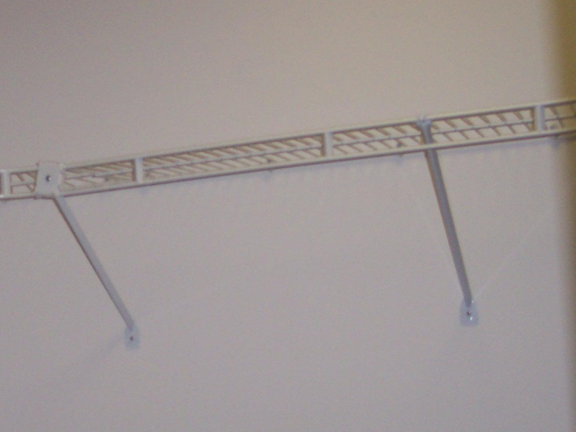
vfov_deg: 19.3
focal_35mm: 75
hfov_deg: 25.6
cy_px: 372
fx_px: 1247
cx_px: 116
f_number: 2.8
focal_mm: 8
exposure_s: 1/30
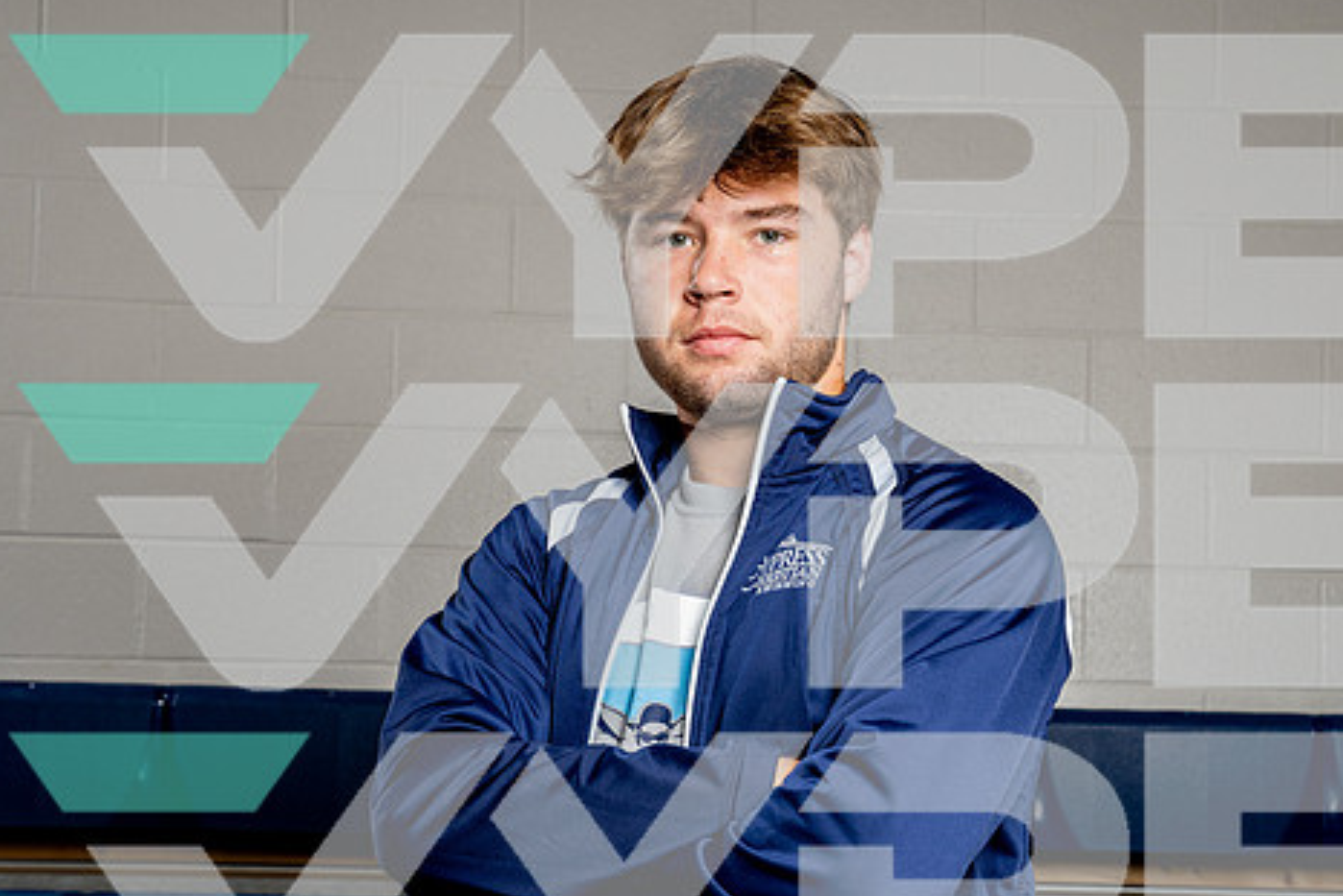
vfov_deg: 20.6
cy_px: 537
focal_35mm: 66
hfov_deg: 30.5
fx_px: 2463
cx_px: 752
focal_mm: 53
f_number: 8
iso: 320
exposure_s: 1/250
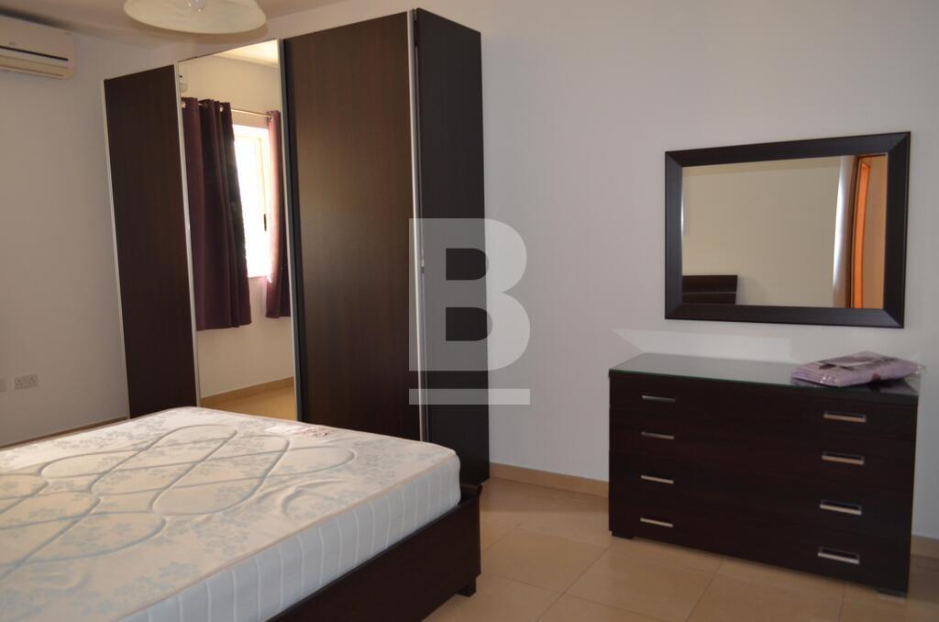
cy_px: 311
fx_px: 703
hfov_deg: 67.5
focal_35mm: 27
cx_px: 470
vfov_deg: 47.7
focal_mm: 18
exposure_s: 1/60
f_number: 3.5
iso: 450
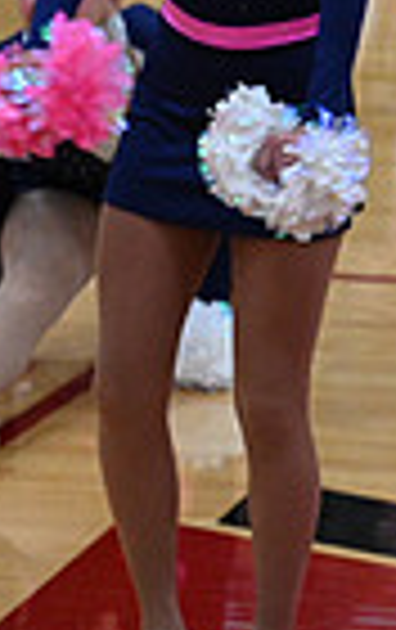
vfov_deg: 2.7
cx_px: 1269
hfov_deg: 1.7
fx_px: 13414
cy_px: 272
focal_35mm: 780
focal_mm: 185
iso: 4000
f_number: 4
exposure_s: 1/400
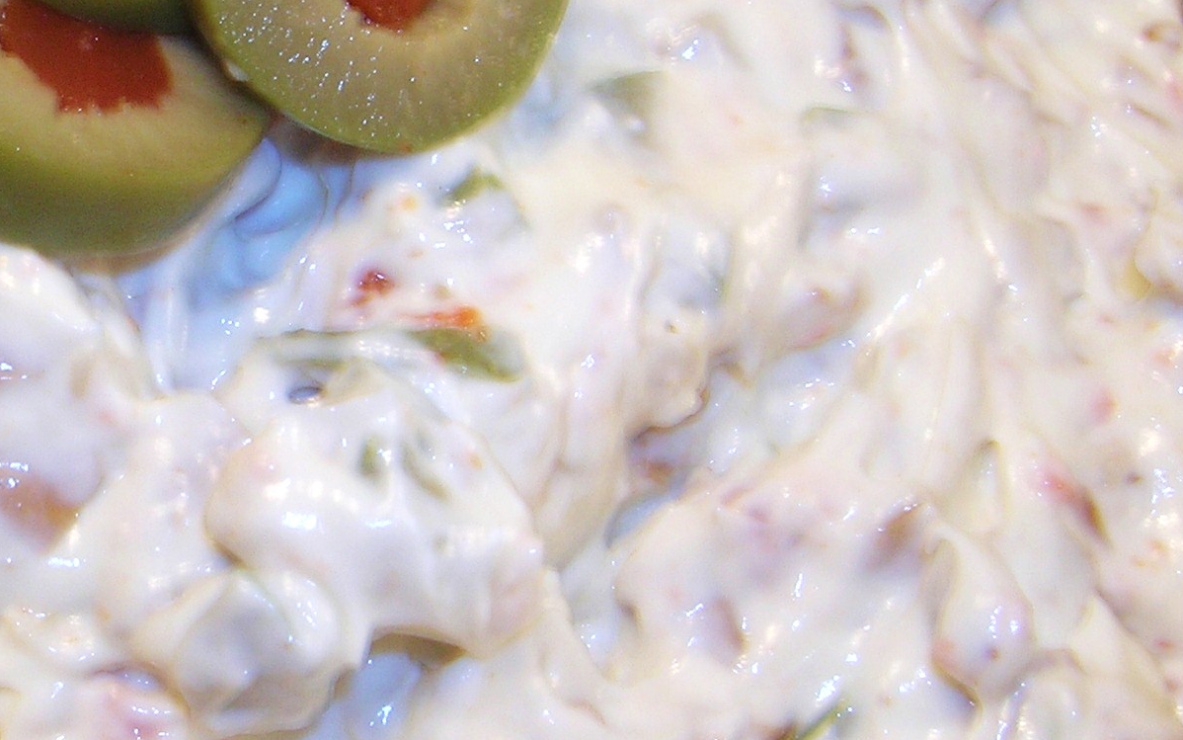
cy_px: 263
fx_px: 2515
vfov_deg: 16.7
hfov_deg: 25.8
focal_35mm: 78
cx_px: 153
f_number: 4.9
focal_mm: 5.7
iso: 50
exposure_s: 1/1.5
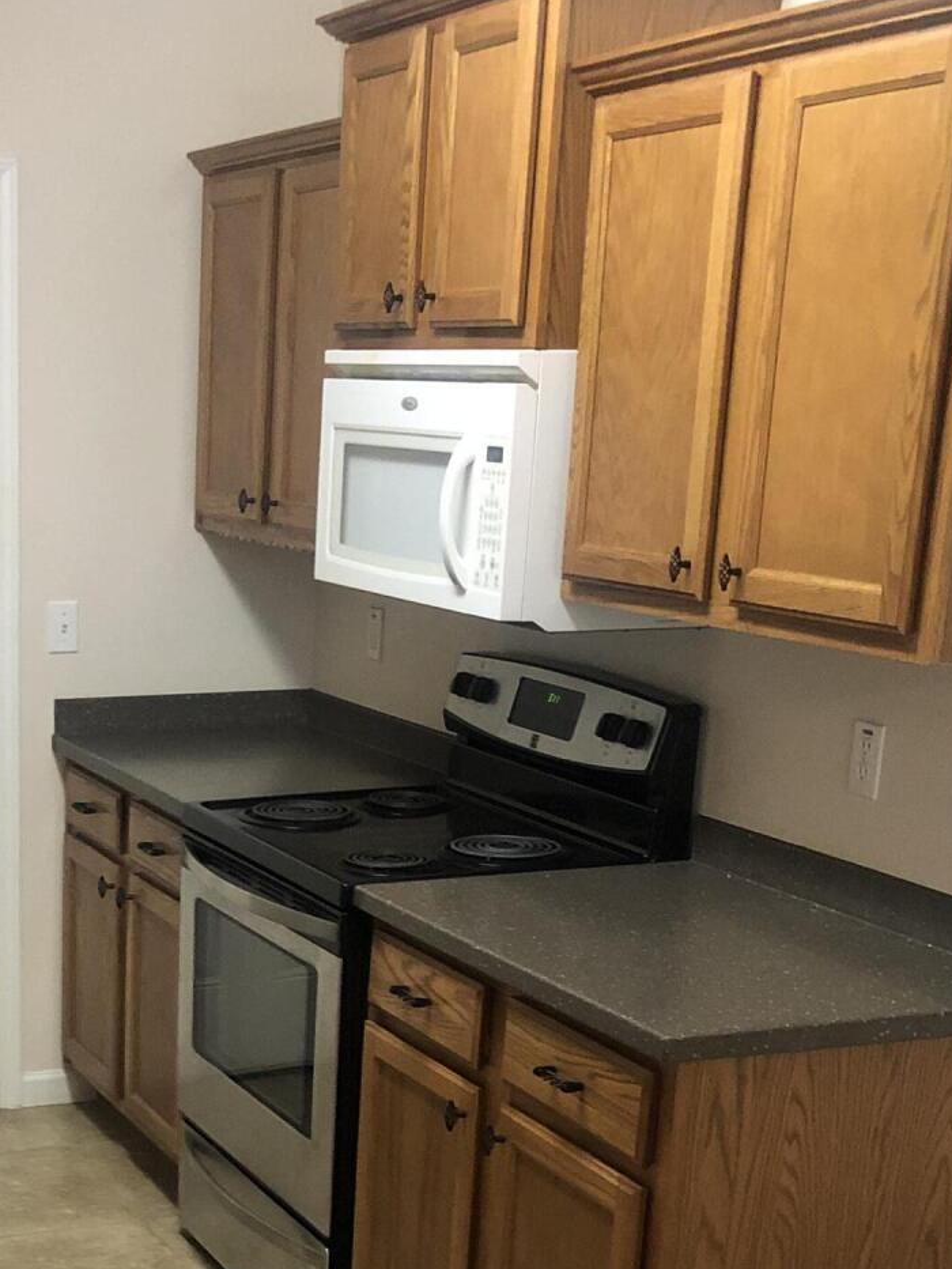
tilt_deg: -19.8
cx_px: 95
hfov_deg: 23.8
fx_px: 2200
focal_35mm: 60
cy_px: 1183
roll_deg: +0.6
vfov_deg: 30.5
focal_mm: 3.99
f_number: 1.8
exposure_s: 1/12
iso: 100
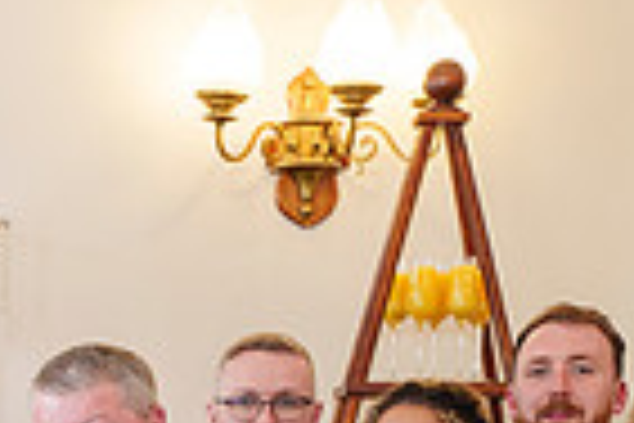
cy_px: 848
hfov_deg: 15.8
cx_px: -360
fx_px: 2060
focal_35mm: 117
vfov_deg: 10.7
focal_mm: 28
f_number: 3.5
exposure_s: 1/125
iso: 640
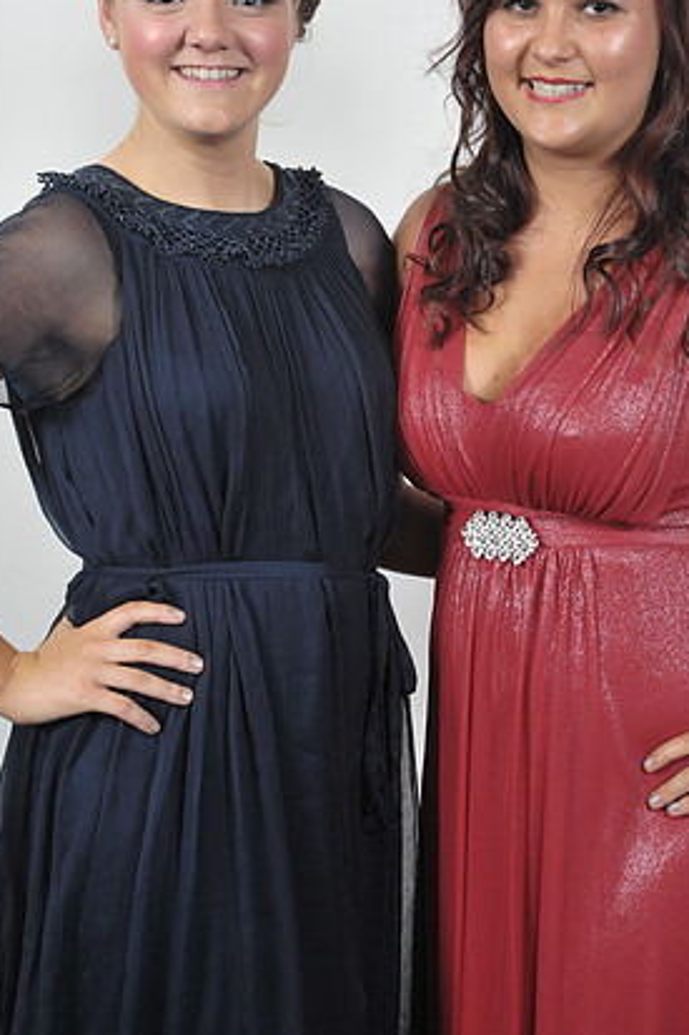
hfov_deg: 15.7
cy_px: 396
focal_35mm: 87
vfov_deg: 23.3
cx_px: 386
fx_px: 2500
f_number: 7.1
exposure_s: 1/160
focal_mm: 62
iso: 1000
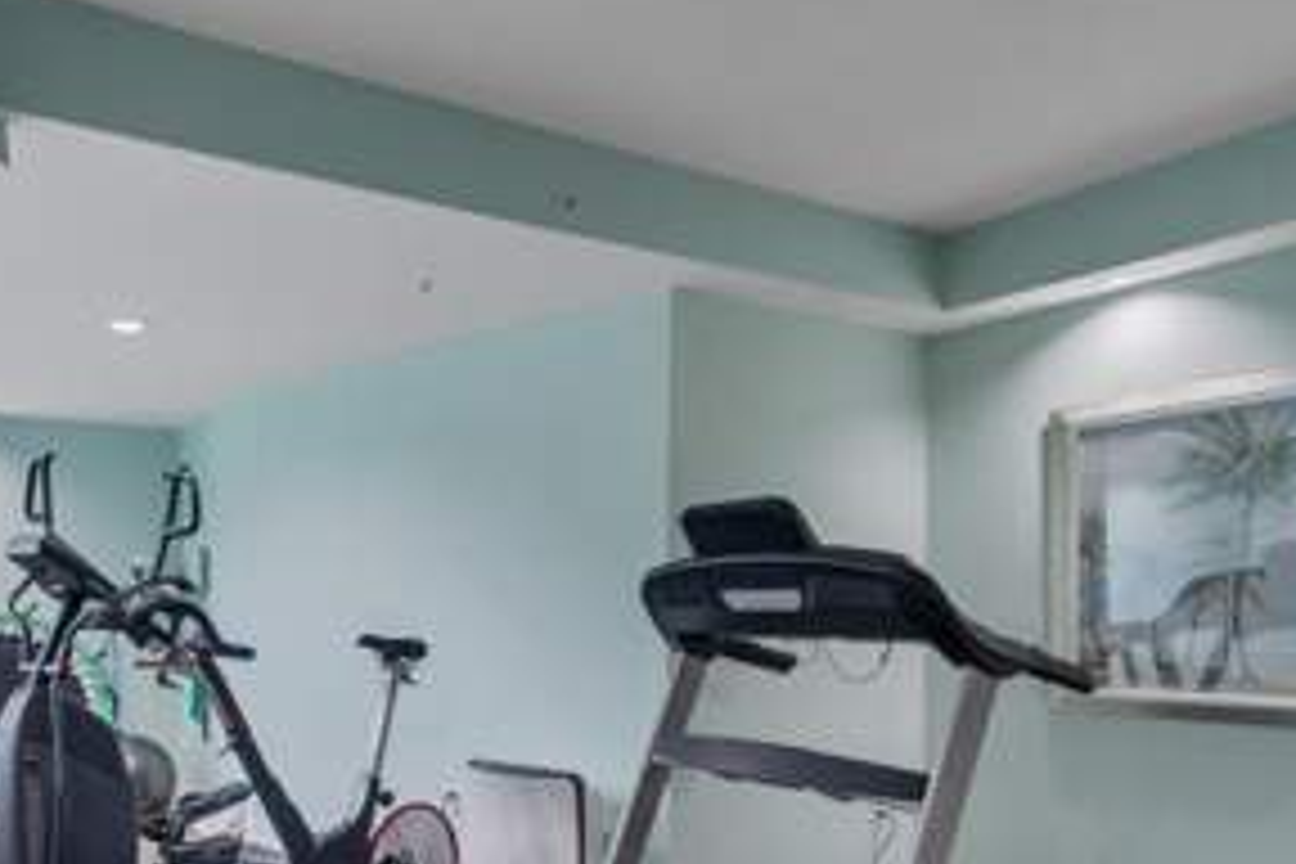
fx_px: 900
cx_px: 328
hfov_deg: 67.1
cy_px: 580
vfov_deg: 50.3
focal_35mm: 25
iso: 320
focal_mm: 10
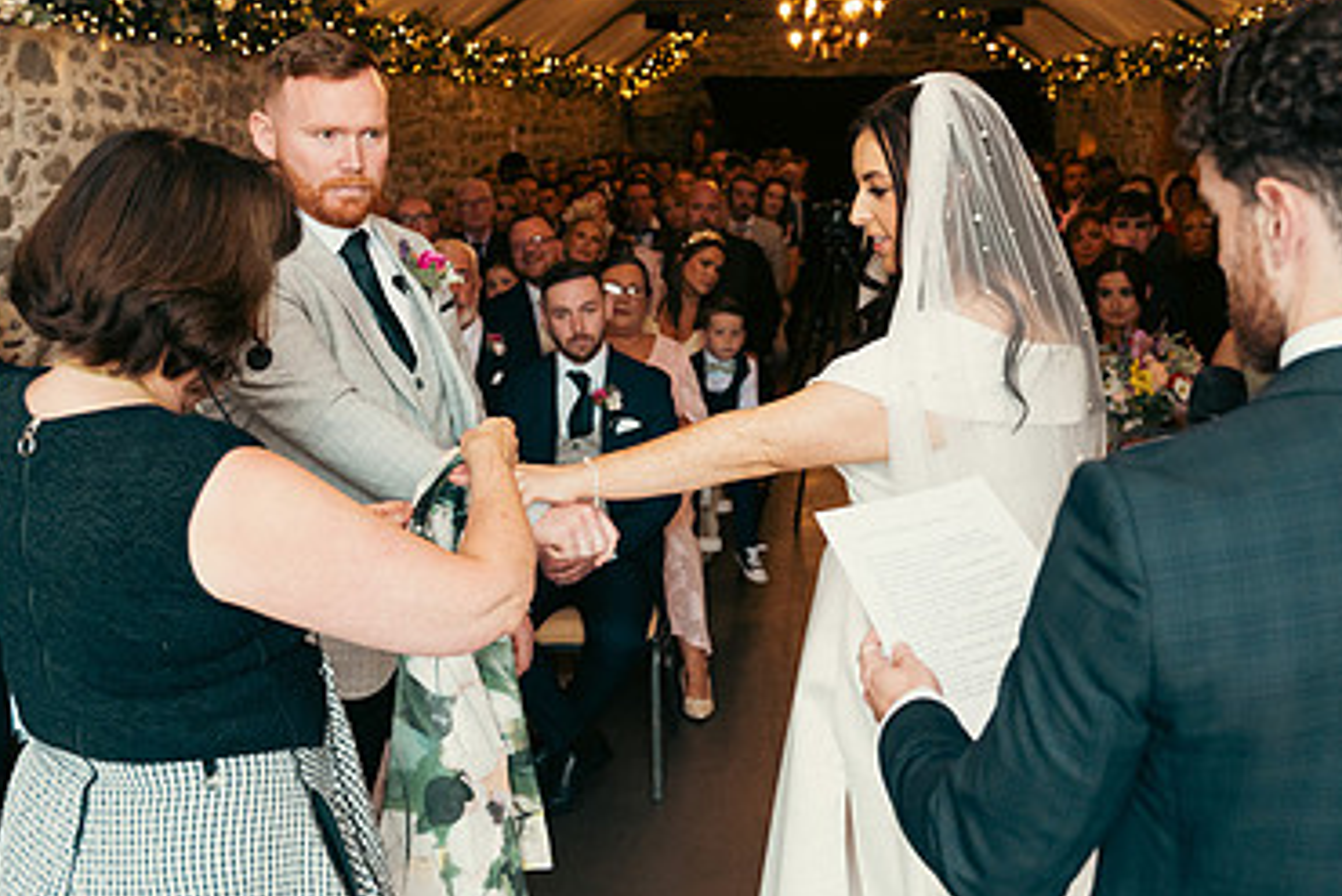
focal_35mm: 47
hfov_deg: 41.9
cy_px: 473
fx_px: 1753
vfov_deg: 28.7
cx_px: 678
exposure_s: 1/160
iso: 1250
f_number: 3.5
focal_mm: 30
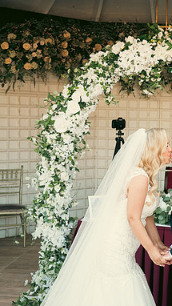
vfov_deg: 30.1
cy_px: 153
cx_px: 186
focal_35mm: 70
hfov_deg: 16.7
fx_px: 567
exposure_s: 1/250
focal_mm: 44
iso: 320
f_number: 3.5
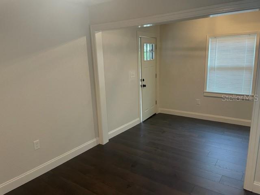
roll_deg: +2.1
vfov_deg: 53.1
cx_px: 130
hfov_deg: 67.3
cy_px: 98
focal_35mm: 26
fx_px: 195
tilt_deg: -13.5
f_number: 1.6
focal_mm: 4.2
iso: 250
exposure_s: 1/60
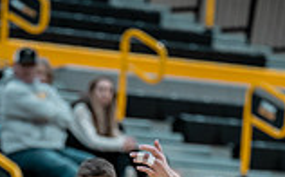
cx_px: 78
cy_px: 331
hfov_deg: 3.7
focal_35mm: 563
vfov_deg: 2.3
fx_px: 4364
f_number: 2.8
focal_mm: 150
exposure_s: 1/640
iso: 1600
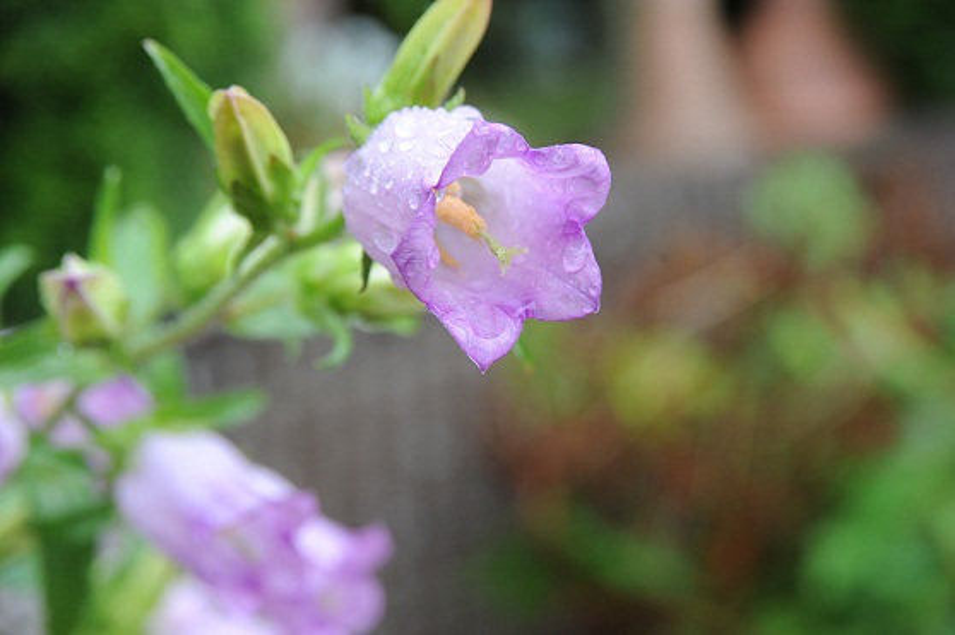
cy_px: 318
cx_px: 478
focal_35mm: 105
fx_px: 2783
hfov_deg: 19.5
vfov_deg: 13.0
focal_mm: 105
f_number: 7.1
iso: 640
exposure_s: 1/200
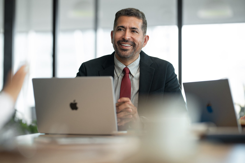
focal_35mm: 85
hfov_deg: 23.9
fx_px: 578
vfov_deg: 16.1
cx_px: 122
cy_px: 82
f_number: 1.6
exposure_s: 1/400
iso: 500
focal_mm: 85
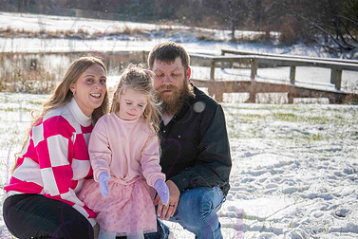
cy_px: 158
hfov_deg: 20.3
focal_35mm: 100
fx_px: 995
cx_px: 104
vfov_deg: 13.7
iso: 800
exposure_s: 1/2500
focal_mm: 65
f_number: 6.3
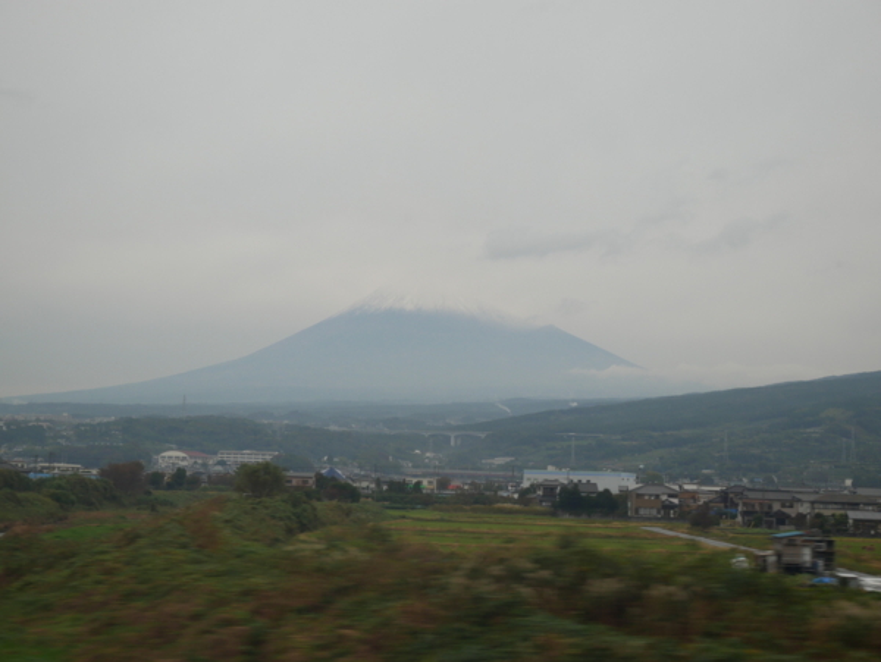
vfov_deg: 27.1
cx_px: 440
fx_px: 1375
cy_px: 331
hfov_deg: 35.5
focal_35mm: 54
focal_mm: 27
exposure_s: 1/125
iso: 200
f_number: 6.3
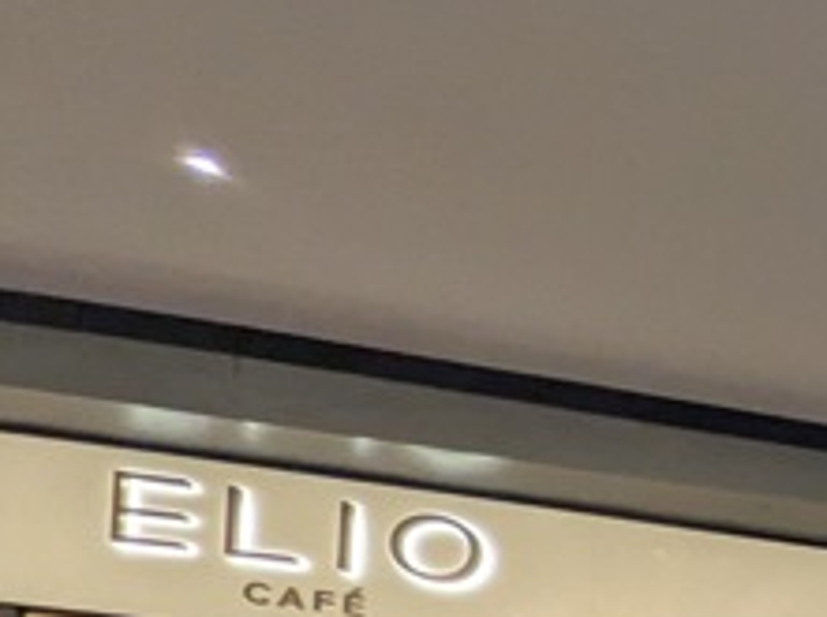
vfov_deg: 18.7
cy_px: 1032
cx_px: 1908
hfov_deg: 16.0
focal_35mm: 65
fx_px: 1550
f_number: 2.2
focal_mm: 1.85
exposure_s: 1/50
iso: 184
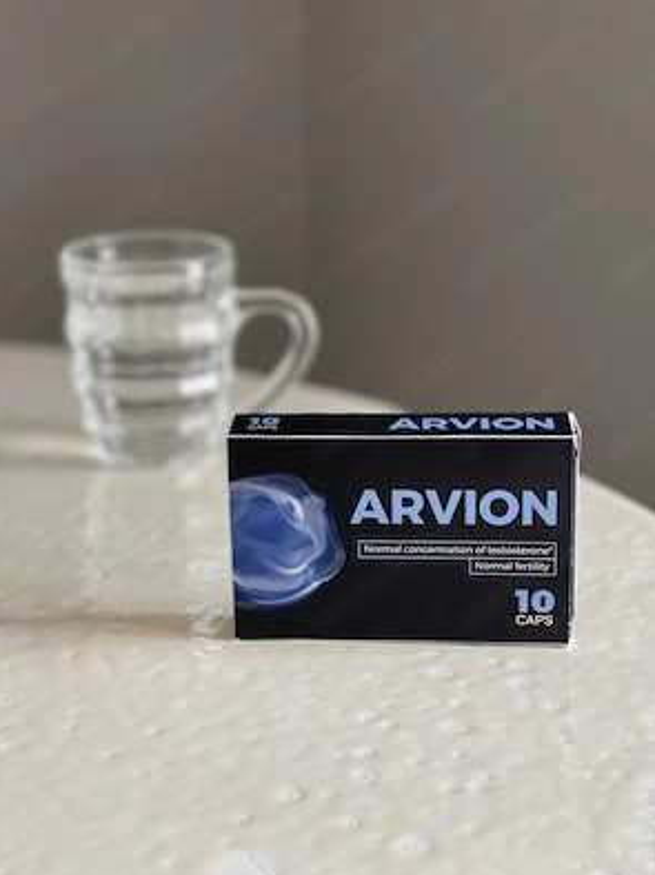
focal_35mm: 65
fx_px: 1642
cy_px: 442
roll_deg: +1.0
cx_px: 324
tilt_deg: -17.0
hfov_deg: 22.6
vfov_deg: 29.8
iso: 250
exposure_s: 1/78
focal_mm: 7.5
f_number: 2.2
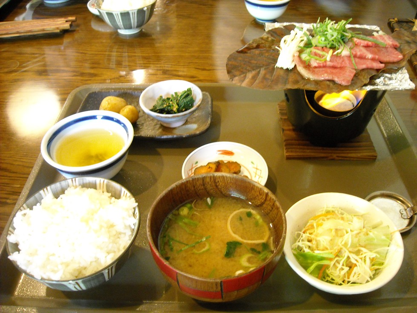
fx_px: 422
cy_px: 156
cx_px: 208
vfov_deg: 40.7
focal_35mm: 35
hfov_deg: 52.6
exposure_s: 1/8
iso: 475
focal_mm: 5.7
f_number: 2.8
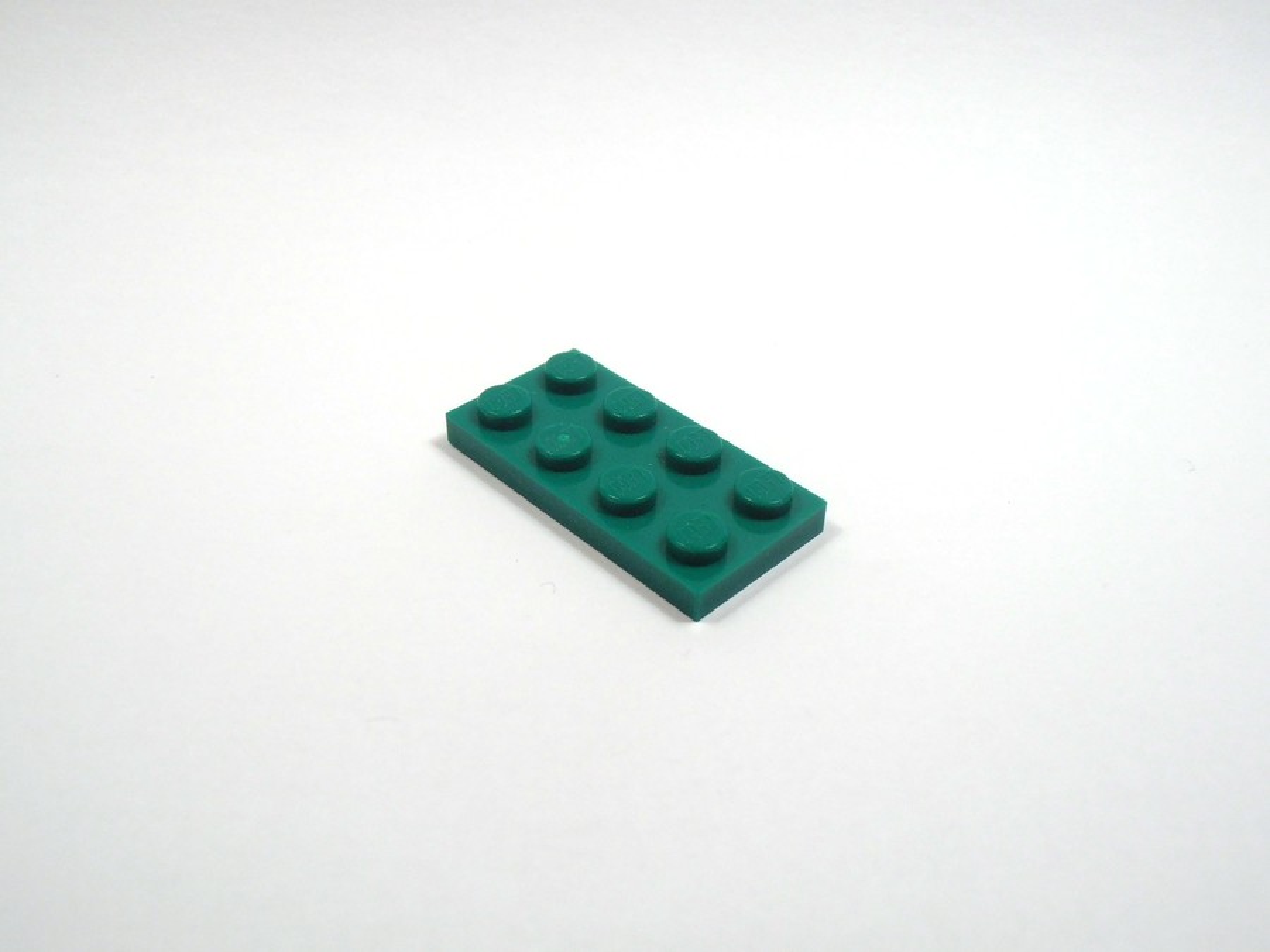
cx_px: 635
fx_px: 1357
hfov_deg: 50.1
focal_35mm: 37
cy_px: 476
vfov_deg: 38.7
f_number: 3.9
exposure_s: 1/125
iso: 80
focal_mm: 6.61
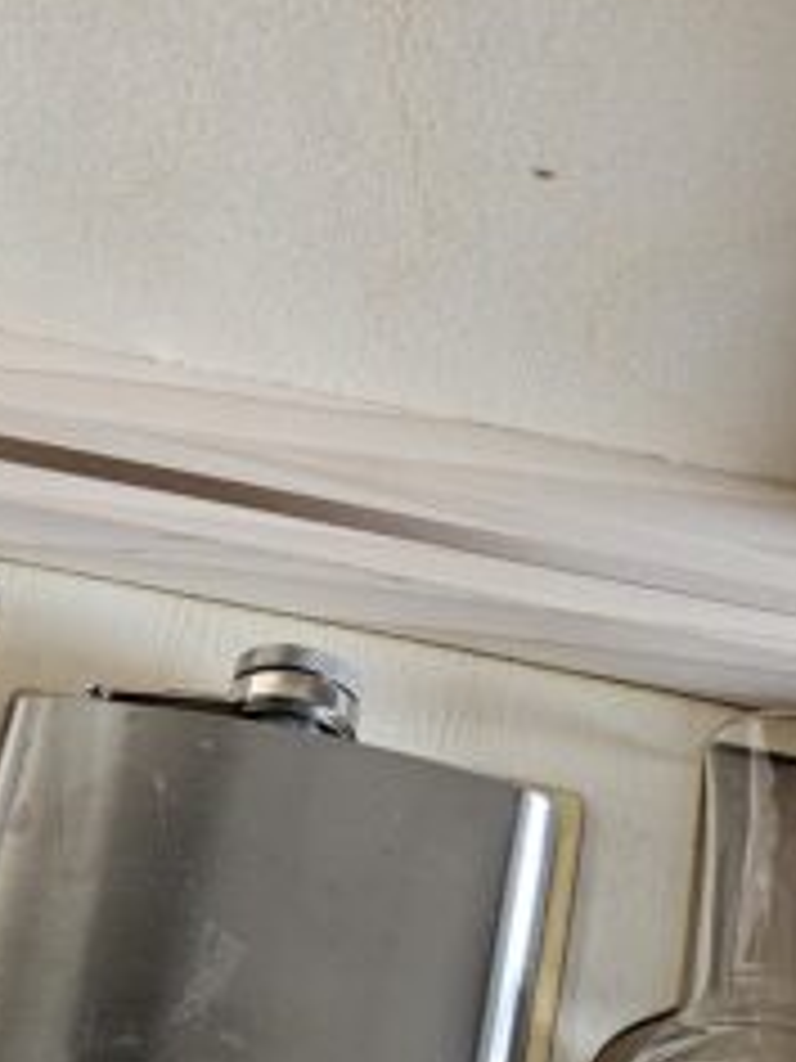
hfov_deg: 18.9
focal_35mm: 78
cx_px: 382
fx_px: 2391
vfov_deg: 25.0
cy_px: 531
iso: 800
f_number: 1.7
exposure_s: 1/142
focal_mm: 6.3
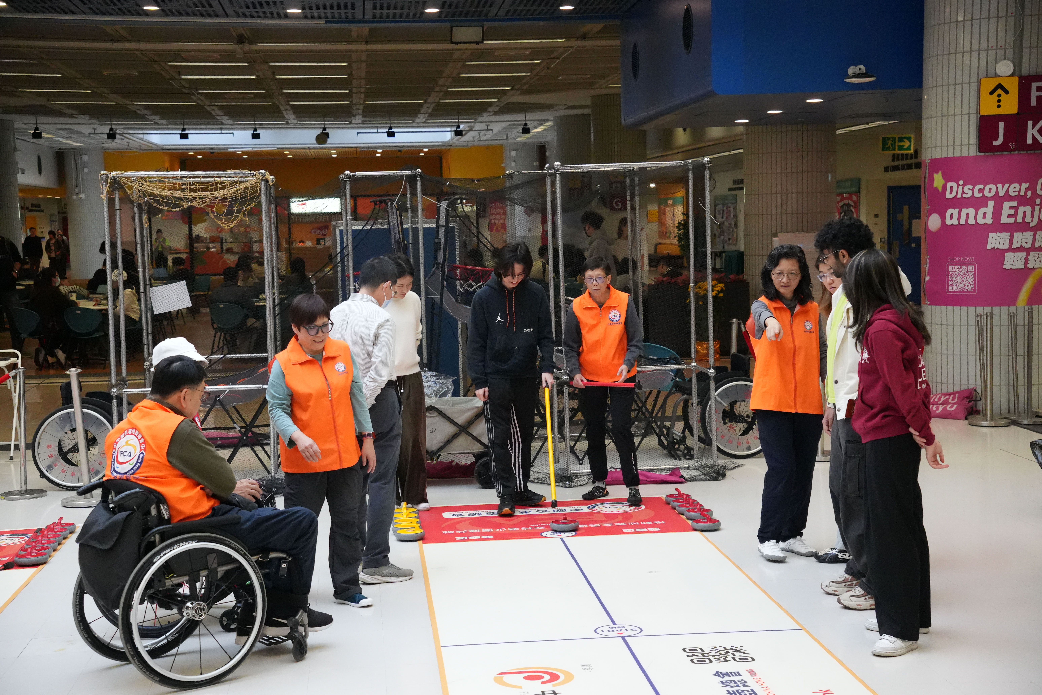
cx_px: 521
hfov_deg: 35.4
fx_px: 1632
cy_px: 348
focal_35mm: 56
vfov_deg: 24.0
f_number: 4.5
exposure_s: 1/640
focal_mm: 37.6
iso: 5000
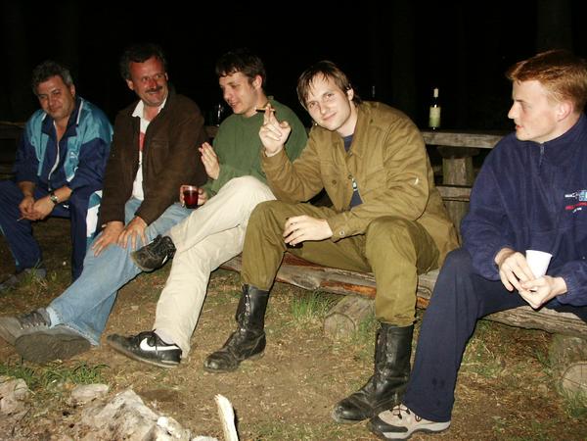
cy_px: 220
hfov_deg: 52.6
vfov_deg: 40.7
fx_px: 594
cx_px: 294
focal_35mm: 35
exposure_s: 1/45
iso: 200
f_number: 3
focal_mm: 7.21
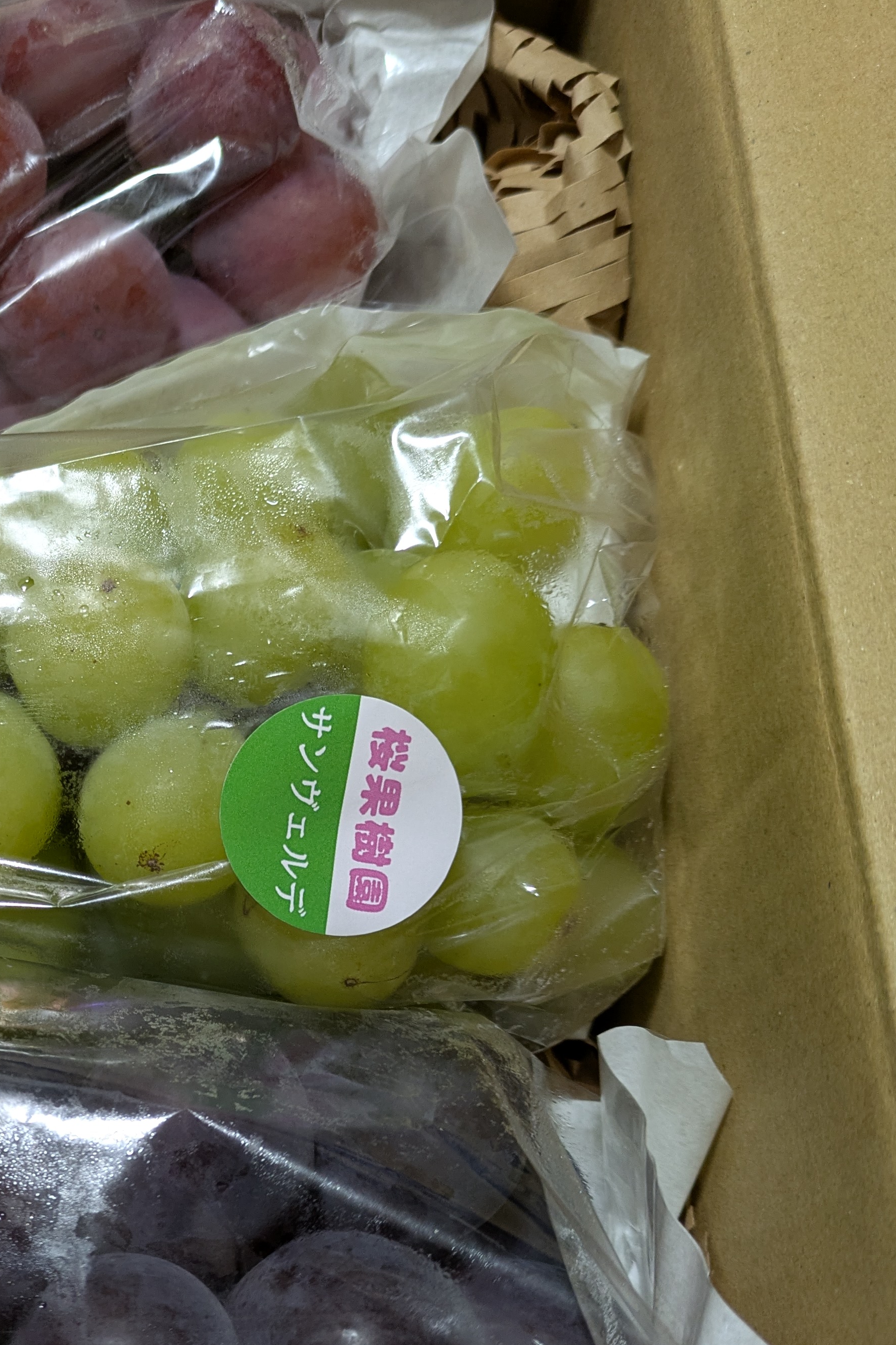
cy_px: 808
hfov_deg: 28.3
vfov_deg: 43.4
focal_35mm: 45
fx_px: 1680
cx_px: 38
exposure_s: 1/33.3
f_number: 1.89
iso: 122
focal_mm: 5.43
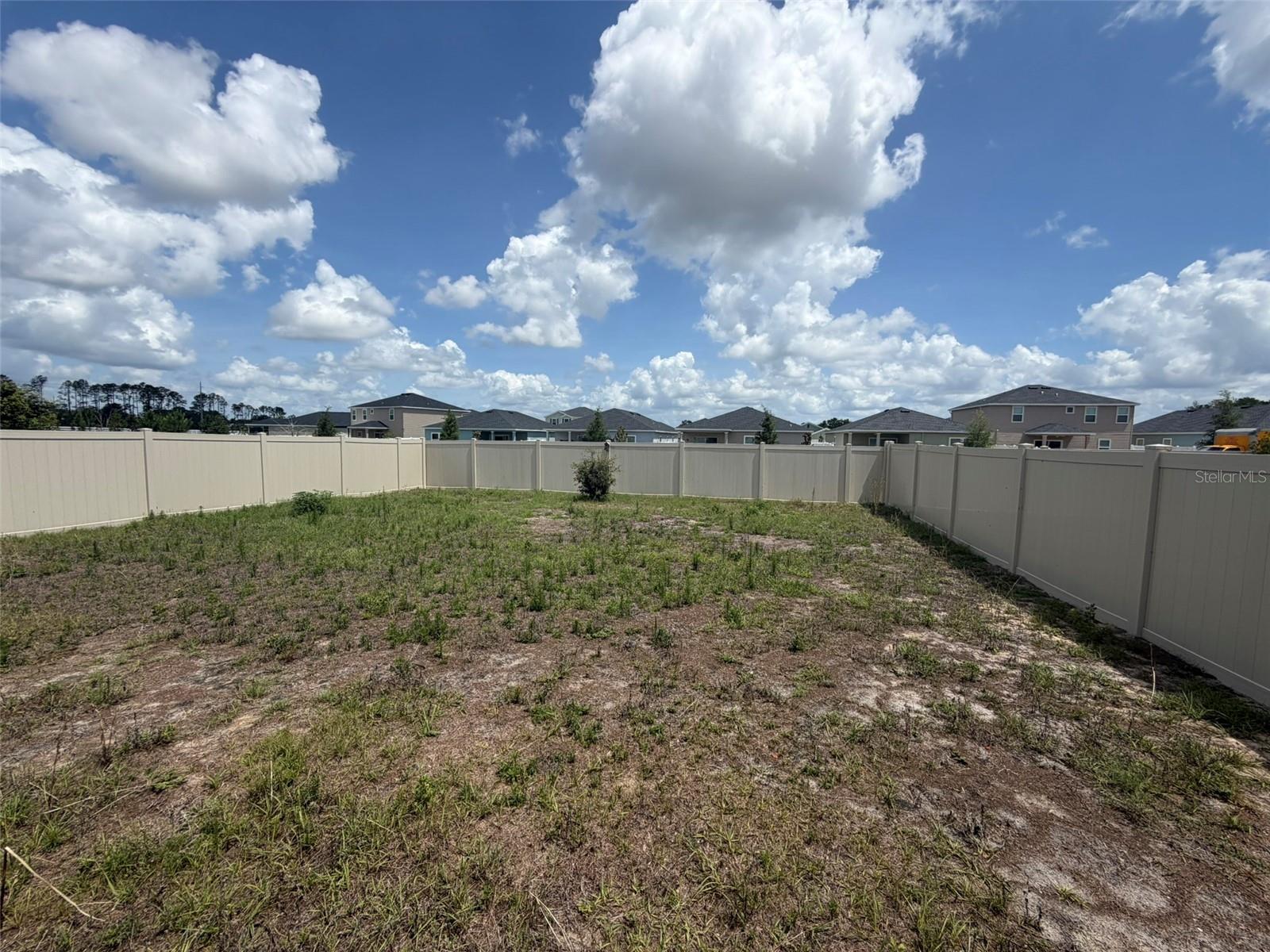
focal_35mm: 14
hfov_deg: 102.1
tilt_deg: -0.7
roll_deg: -2.3
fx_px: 514
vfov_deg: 85.7
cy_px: 476
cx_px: 635
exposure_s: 1/1339
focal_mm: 2.22
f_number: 2.2
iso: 20
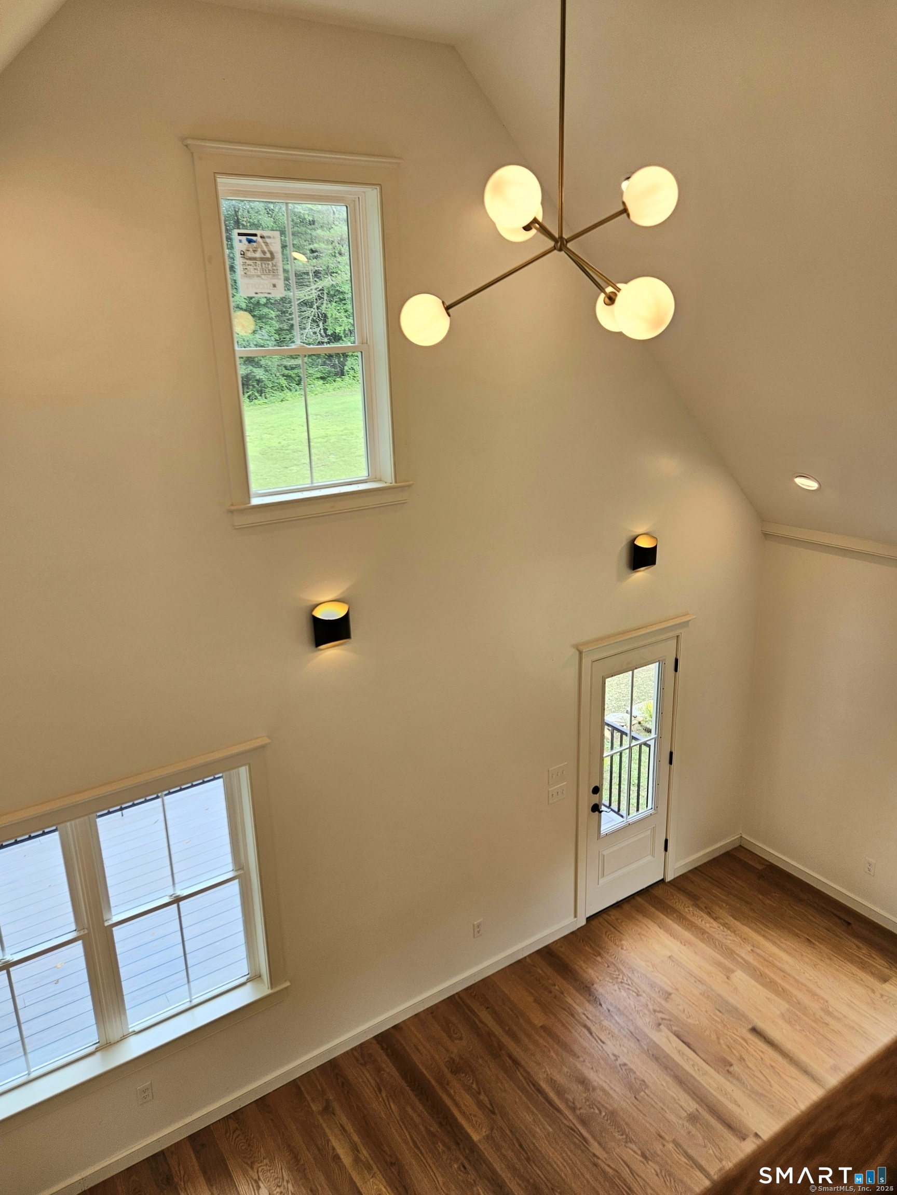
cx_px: 448
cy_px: 598
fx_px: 795
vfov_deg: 73.9
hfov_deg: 58.9
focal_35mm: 23
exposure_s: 1/139
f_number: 1.8
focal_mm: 5.4
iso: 25
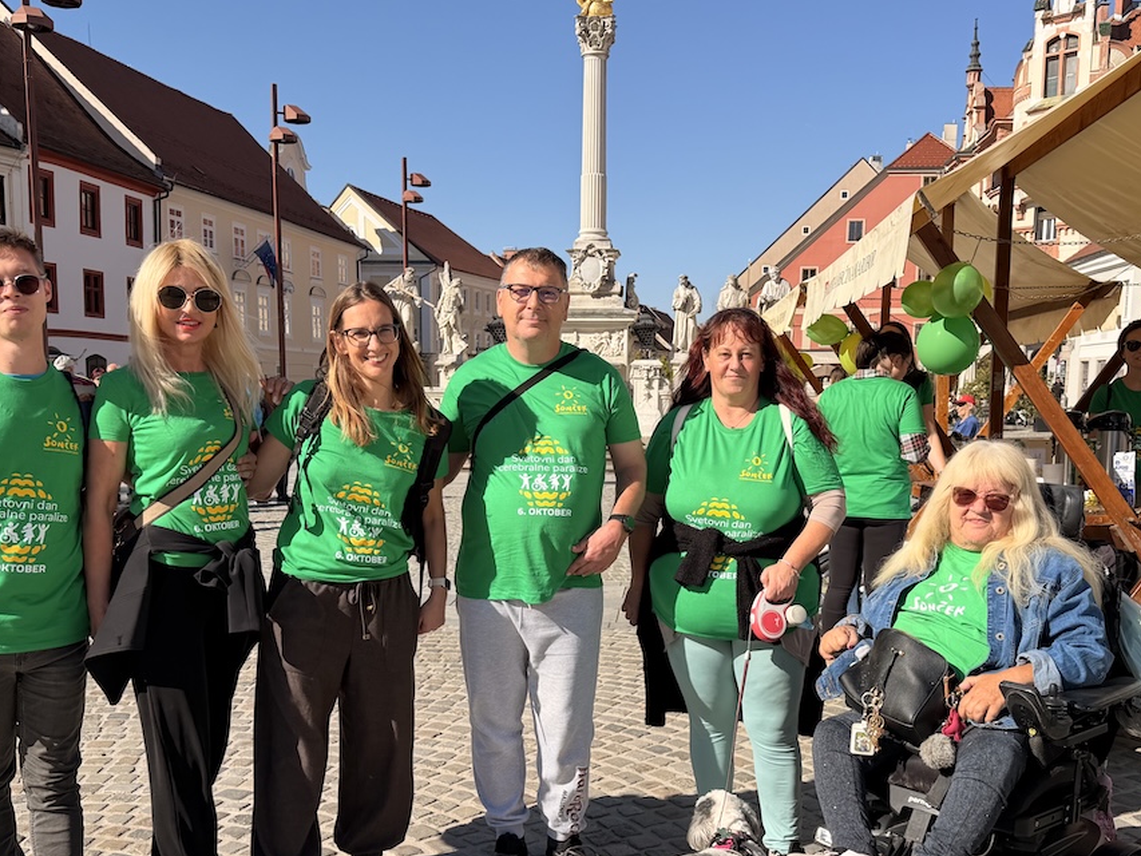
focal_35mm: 36
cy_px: 532
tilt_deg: -7.0
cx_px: 581
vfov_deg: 39.4
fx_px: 1187
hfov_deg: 51.3
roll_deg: +0.0
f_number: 1.78
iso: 80
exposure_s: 1/4673
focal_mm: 6.76
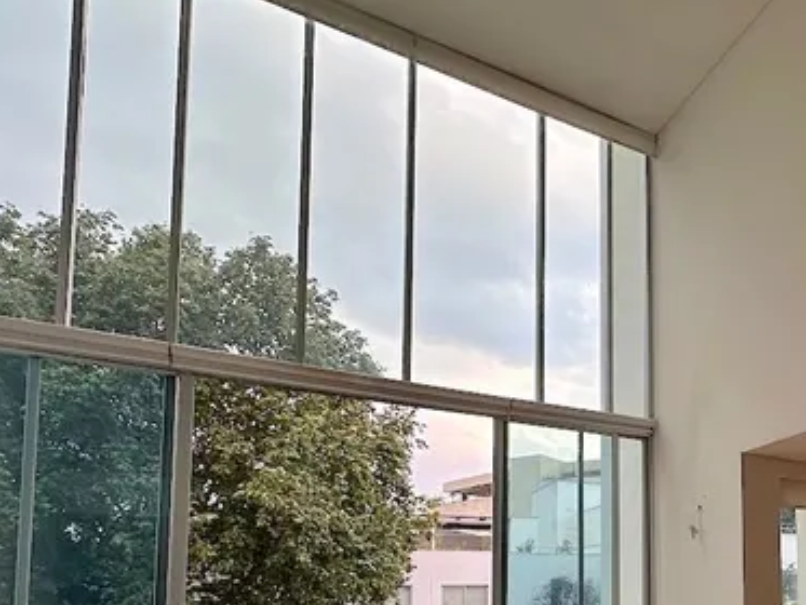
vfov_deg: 42.4
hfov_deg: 52.8
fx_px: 699
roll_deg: +1.2
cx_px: 722
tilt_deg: +3.2
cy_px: 560
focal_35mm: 30
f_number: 2.2
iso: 40
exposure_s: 1/303
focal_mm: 2.22
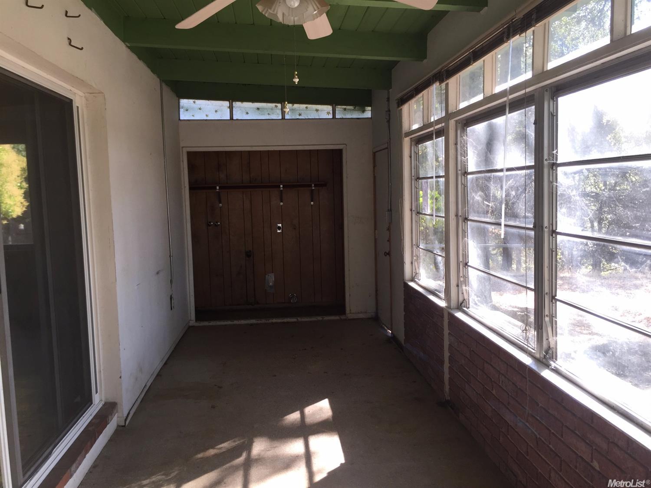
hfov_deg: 61.7
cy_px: 244
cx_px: 326
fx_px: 545
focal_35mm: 29
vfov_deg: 48.2
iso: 32
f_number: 2.2
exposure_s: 1/60
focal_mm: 4.15
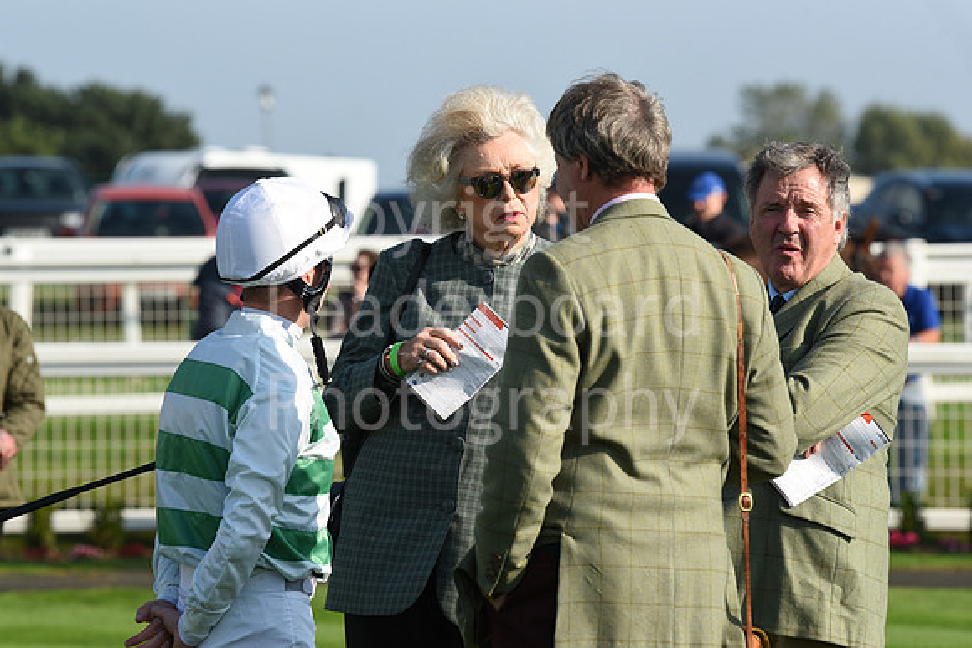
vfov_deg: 6.9
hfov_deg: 10.3
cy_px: 324
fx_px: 5401
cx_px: 486
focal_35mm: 200
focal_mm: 200
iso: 640
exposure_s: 1/2500
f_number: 6.3
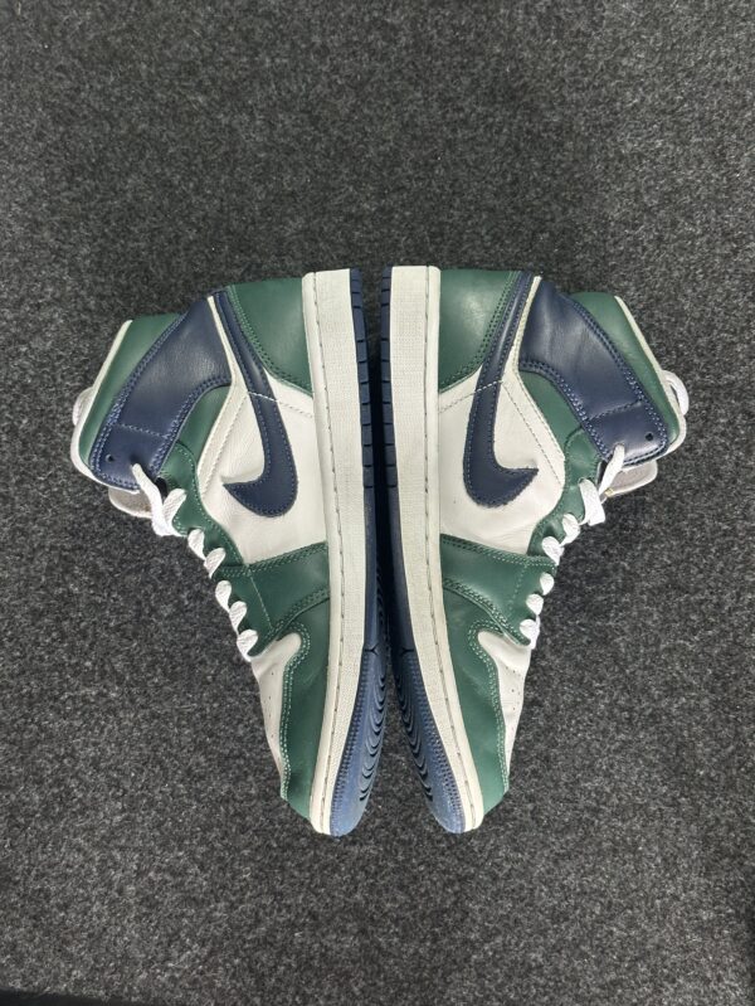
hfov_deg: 30.3
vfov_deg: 39.6
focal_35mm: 48
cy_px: 503
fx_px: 1395
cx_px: 378
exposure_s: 1/50
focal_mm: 6.86
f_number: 1.78
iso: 200
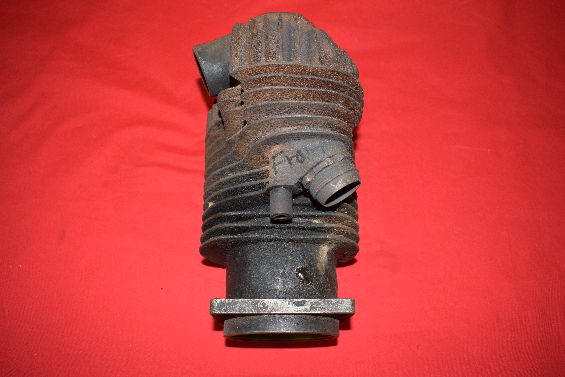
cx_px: 282
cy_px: 188
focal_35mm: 30
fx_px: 471
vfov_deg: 43.6
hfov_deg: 61.9
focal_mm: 20
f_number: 5
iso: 1250
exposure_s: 1/200
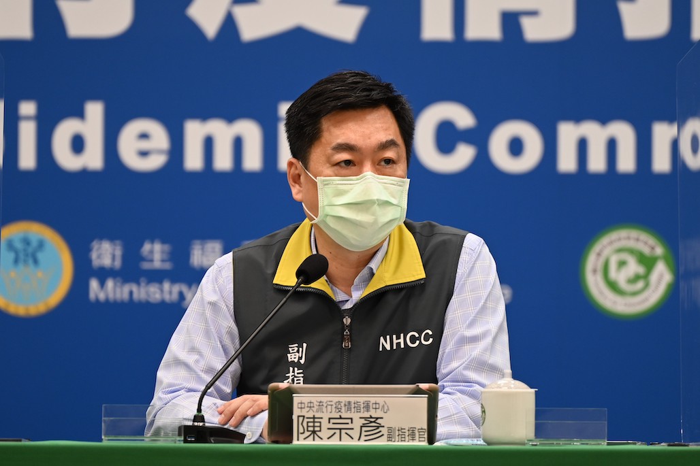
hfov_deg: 10.3
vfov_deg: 6.9
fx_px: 3888
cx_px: 350
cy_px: 233
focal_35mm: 200
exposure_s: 1/160
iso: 500
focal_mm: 200
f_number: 2.8
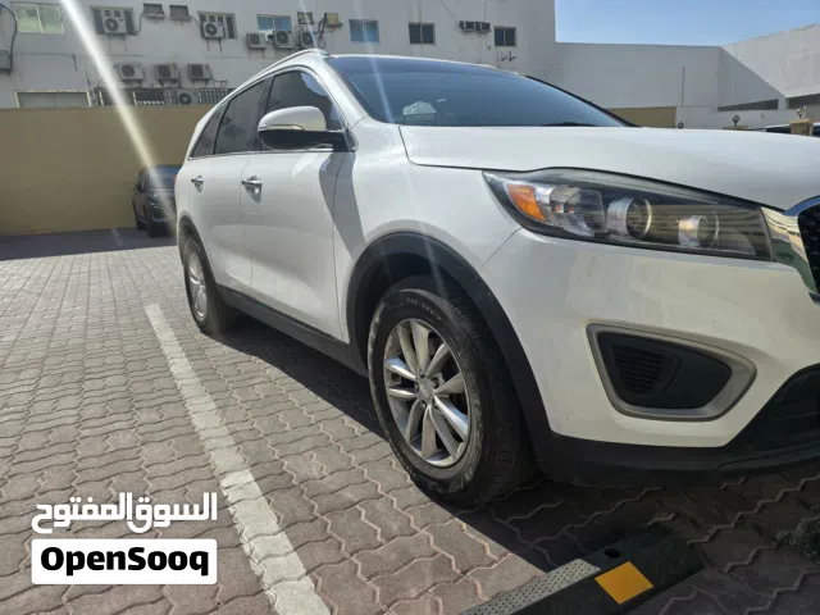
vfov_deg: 58.9
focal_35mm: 23
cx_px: 410
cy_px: 308
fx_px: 545
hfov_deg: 73.9
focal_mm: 6.3
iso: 12
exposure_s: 1/952
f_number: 1.7
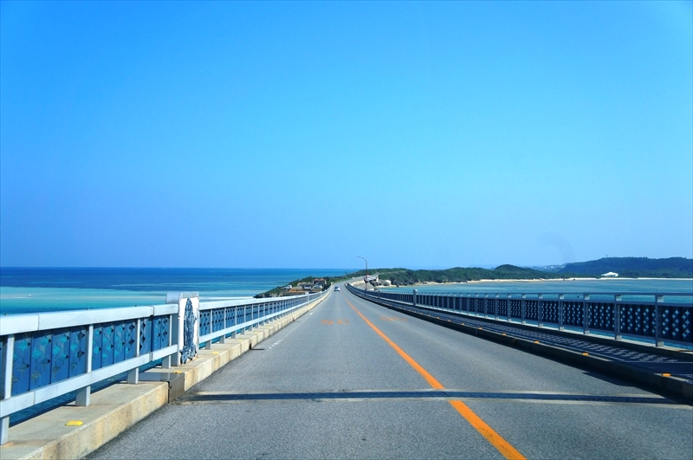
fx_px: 894
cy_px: 230
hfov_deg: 42.4
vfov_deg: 28.9
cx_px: 346
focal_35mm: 46
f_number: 8
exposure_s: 1/640
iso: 200
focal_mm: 31
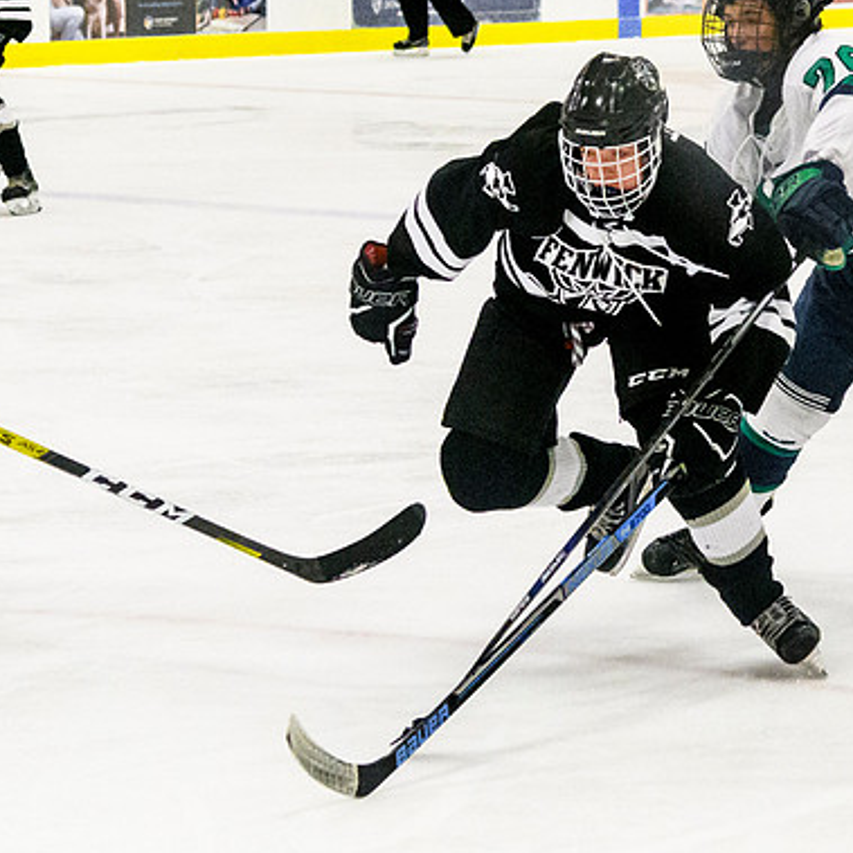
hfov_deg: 9.7
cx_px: 650
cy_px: 405
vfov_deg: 9.7
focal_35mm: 180
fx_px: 5018
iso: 3600
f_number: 4
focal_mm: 52
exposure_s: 1/1250
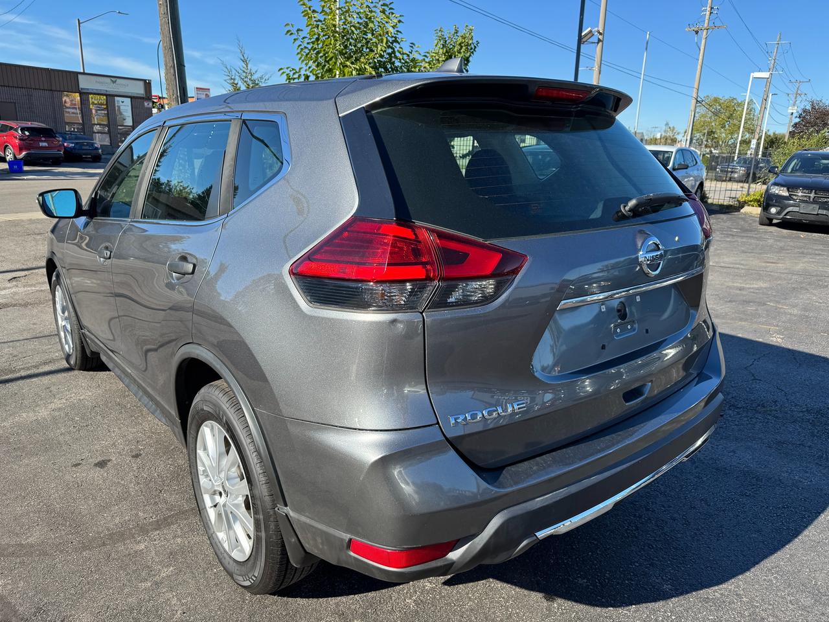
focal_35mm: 24
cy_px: 311
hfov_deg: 71.6
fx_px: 575
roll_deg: -1.5
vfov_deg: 56.8
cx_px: 414
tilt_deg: -16.0
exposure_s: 1/1818
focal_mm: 6.76
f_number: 1.78
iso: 80
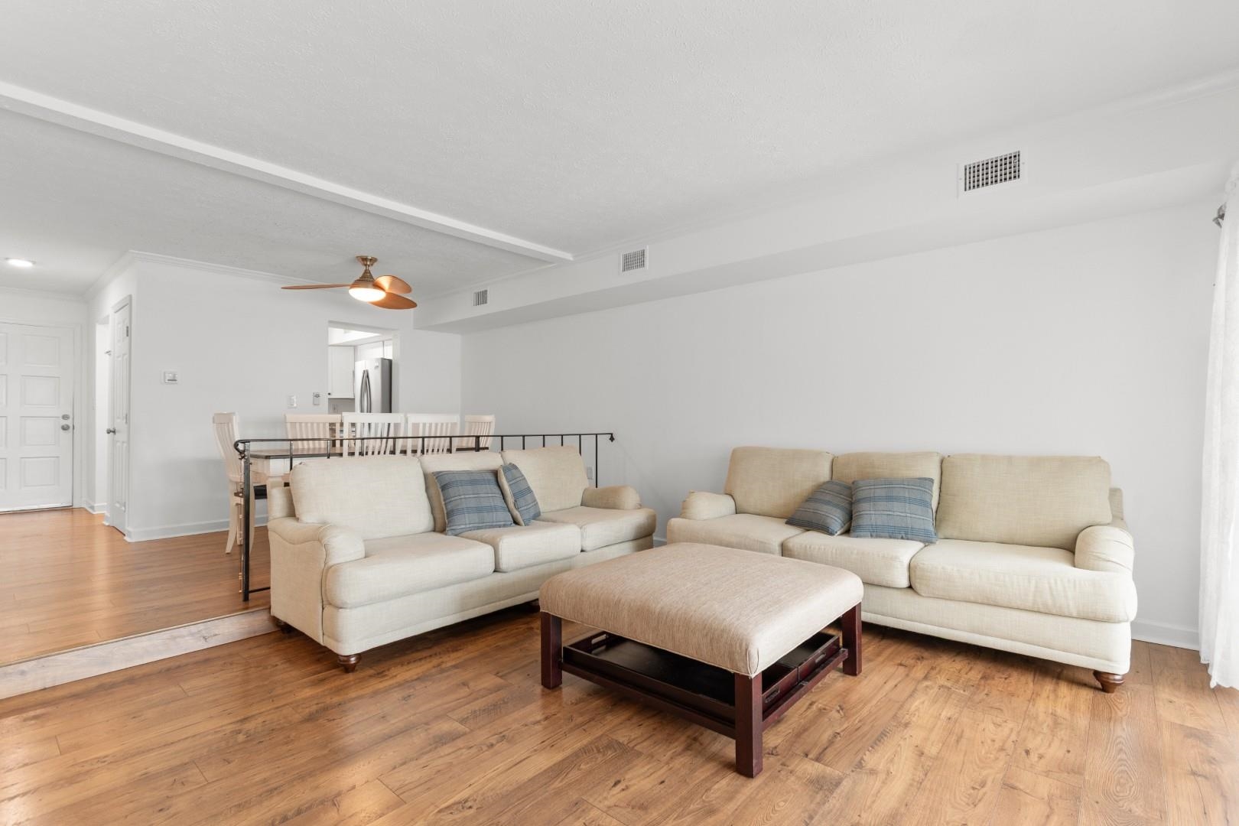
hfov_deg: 100.4
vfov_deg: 77.3
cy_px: 413
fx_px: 516
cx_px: 620
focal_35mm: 15
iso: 100
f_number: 4.5
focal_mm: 10
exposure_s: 1/3
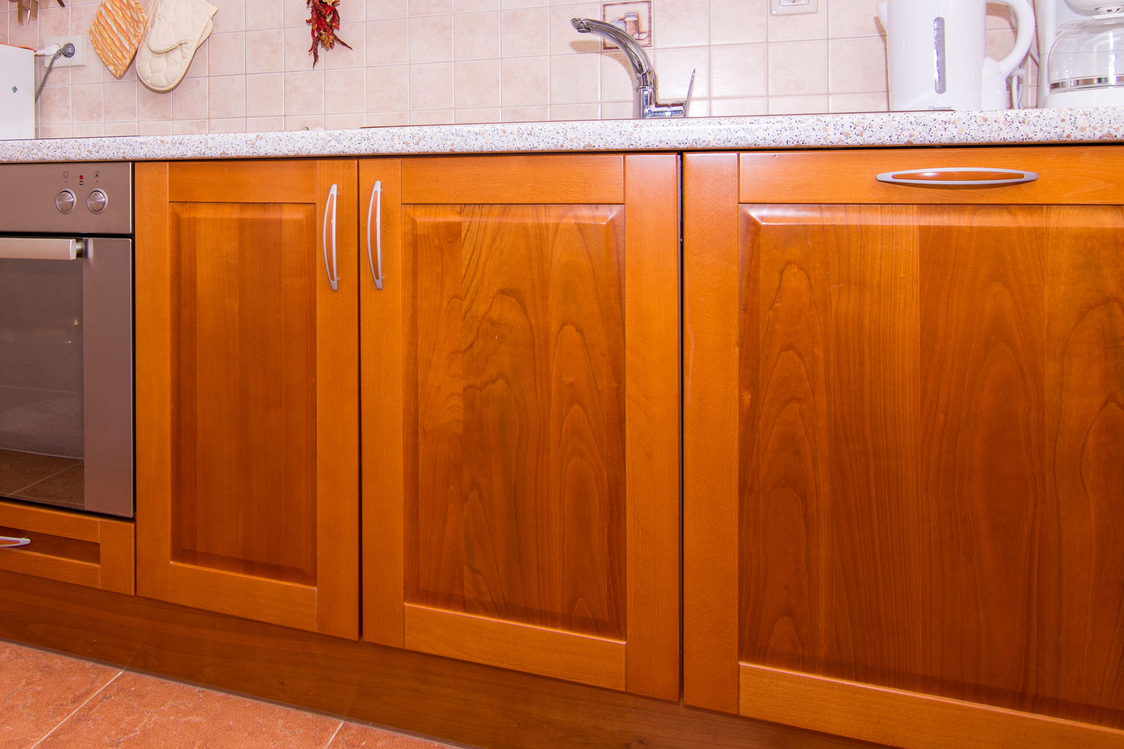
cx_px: 374
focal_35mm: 26
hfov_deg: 67.9
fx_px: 805
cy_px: 197
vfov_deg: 48.2
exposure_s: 1/125
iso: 100
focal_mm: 11
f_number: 4
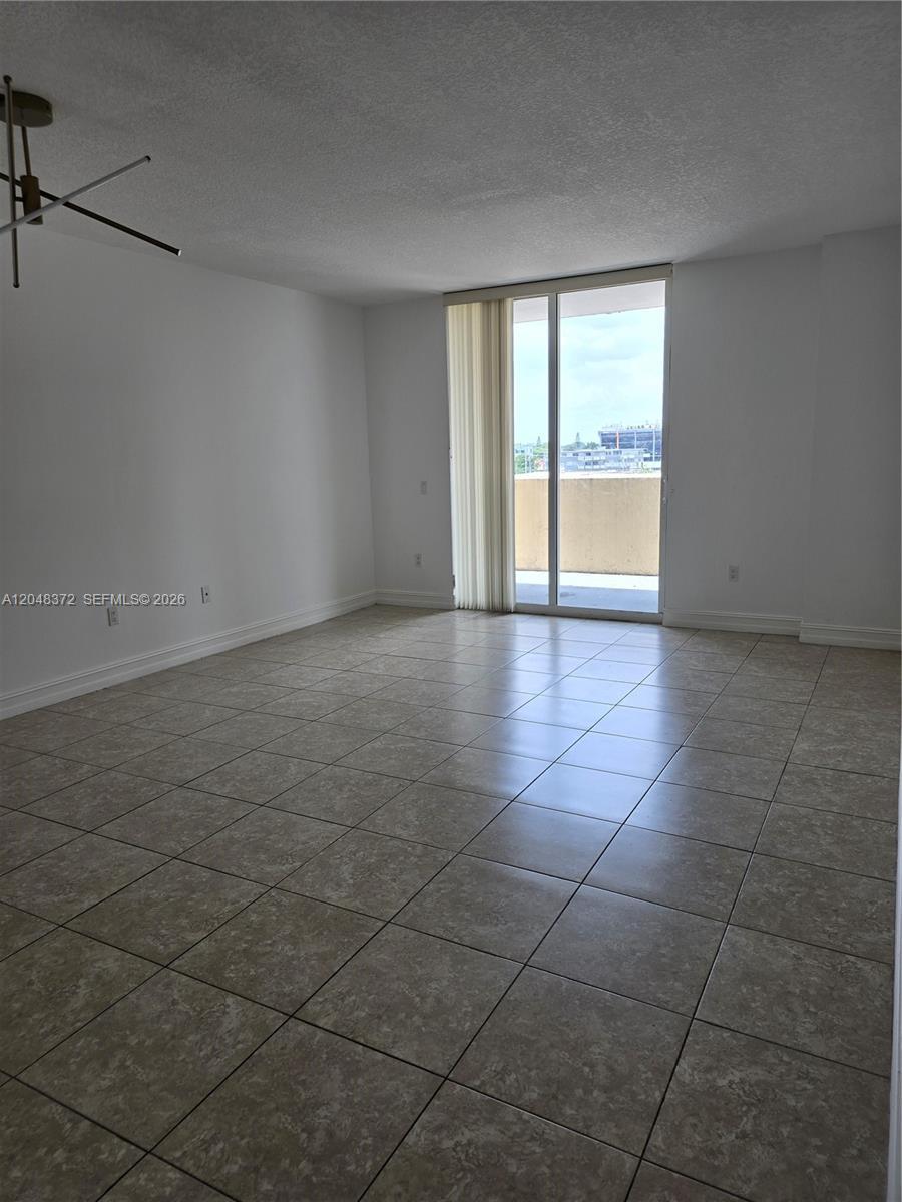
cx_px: 451
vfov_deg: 73.9
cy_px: 601
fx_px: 799
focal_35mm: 23
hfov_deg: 58.9
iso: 16
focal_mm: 6.3
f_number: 1.7
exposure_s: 1/120
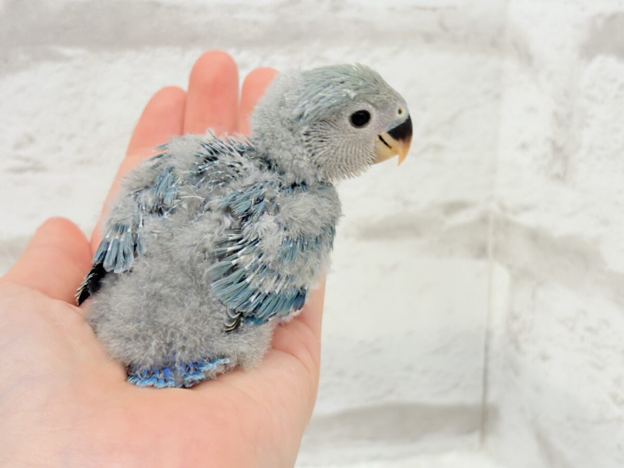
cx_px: 312
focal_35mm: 52
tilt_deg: -14.3
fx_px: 937
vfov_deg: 28.0
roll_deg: -0.3
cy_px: 234
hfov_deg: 36.8
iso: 80
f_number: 1.6
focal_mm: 5.96
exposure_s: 1/100
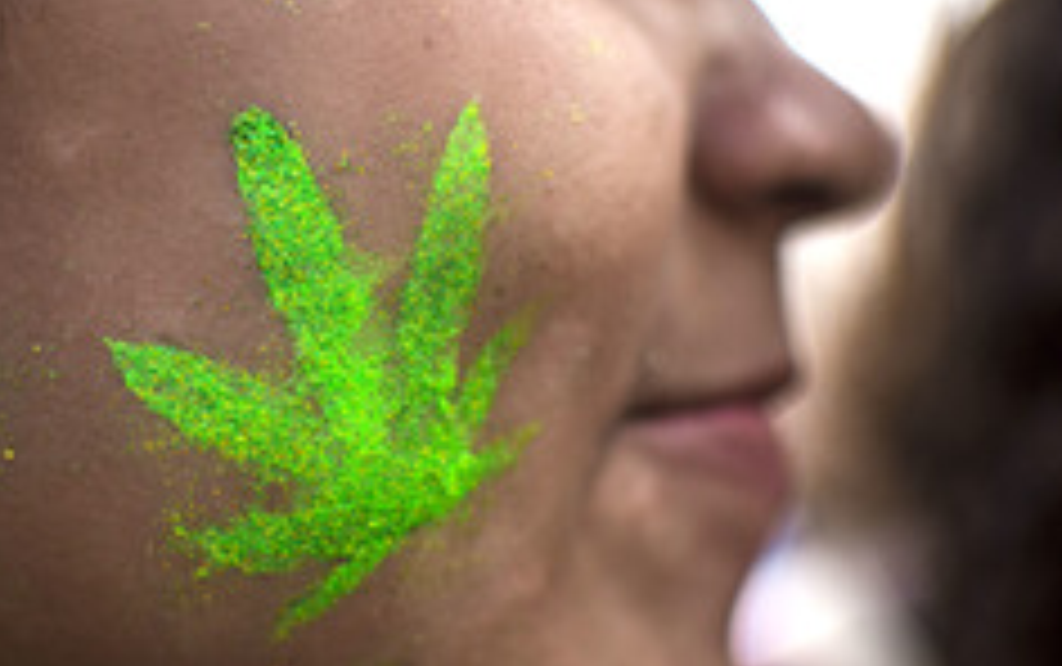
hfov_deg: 29.4
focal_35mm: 68
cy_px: 338
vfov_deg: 19.2
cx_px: 200
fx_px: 1970
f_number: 1.8
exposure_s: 1/2000
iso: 160
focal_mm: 35
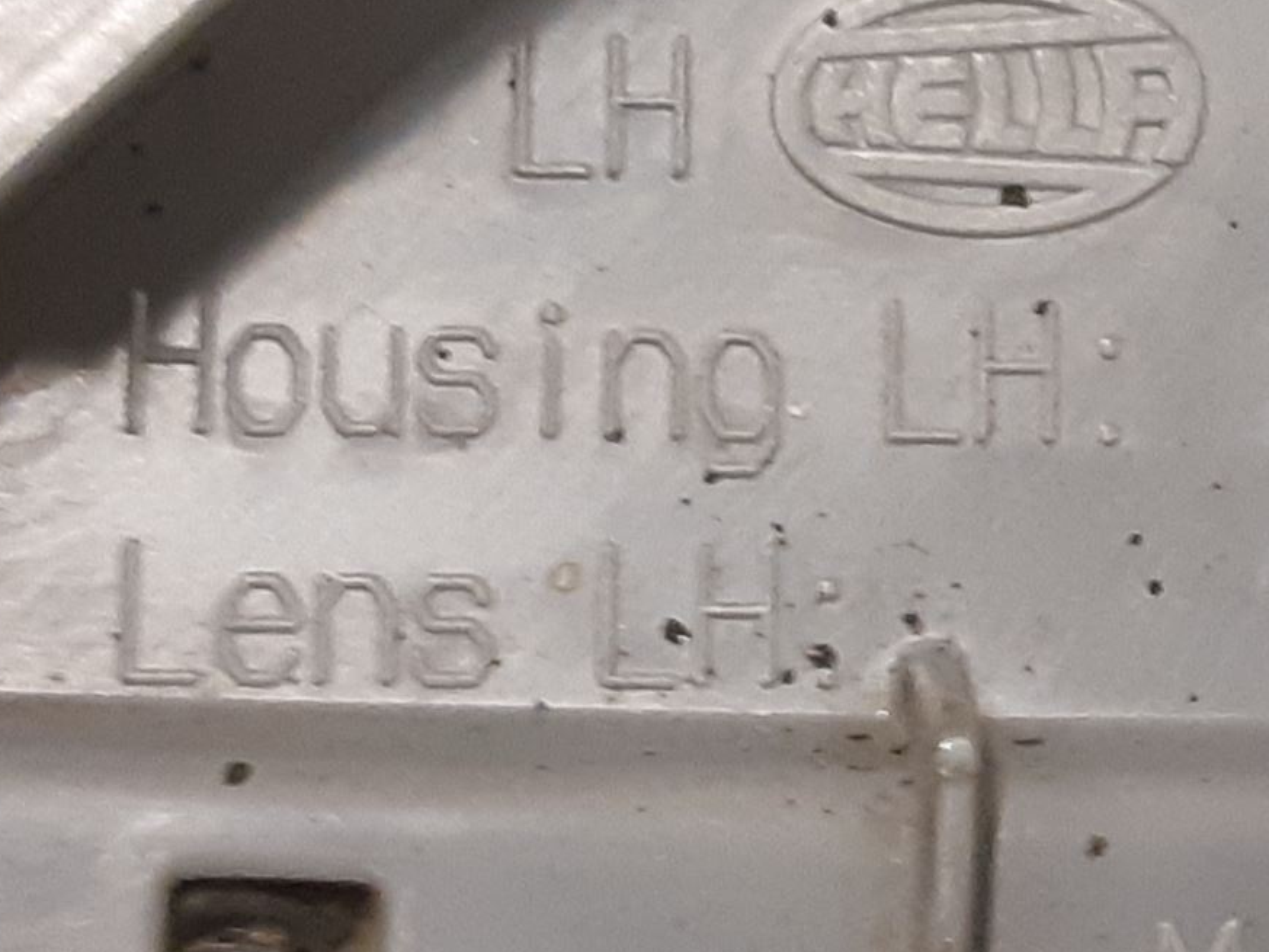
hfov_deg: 29.5
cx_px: 1281
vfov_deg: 24.0
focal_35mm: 61
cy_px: 448
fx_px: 2237
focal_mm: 3.93
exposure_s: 1/50
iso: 250
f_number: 1.7
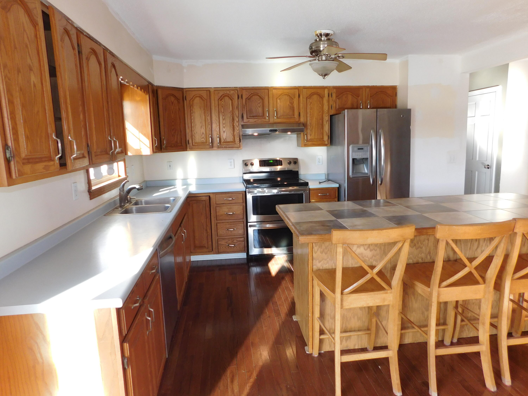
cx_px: 264
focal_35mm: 24
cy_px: 198
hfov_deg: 71.6
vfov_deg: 56.8
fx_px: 366
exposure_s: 1/30
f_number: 3
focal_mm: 4.1
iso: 160
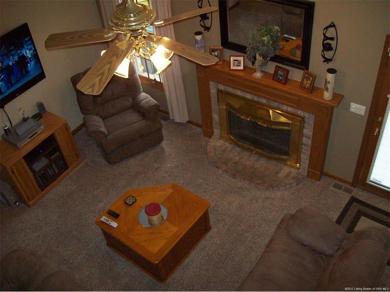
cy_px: 146
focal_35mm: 36
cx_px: 195
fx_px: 406
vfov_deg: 39.7
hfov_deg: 51.4
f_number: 2.7
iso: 200
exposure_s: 1/64
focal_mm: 6
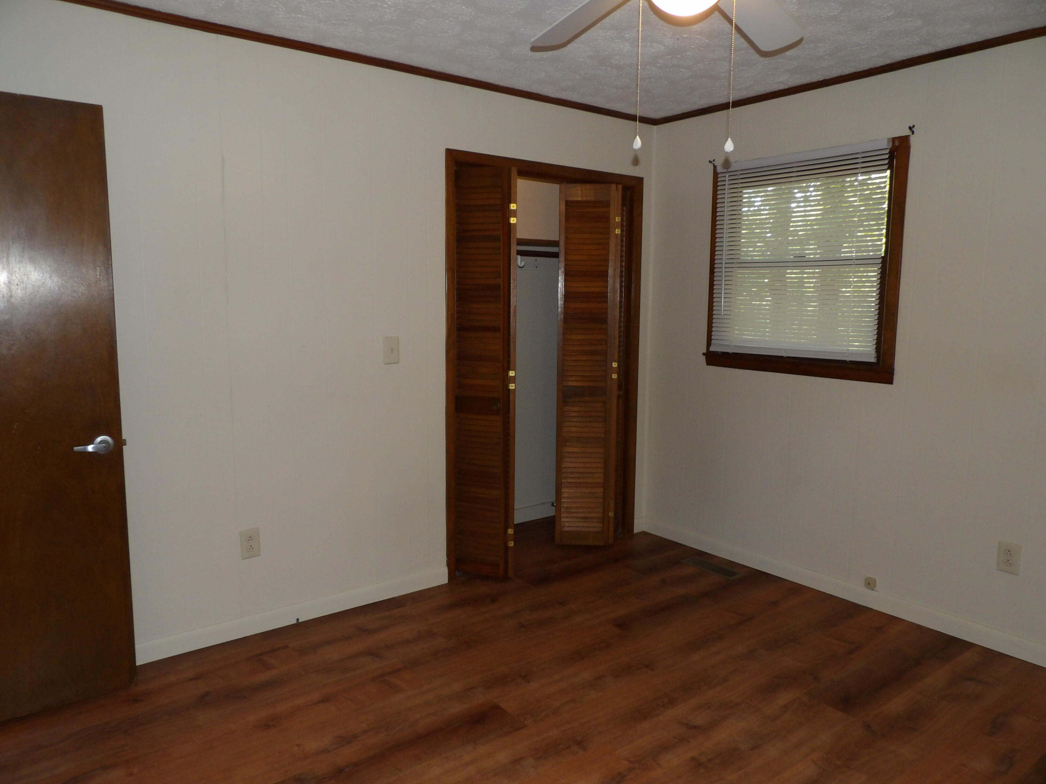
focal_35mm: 24
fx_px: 725
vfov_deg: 56.8
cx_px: 523
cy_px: 392
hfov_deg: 71.6
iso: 200
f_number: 3.2
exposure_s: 1/33
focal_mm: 4.3
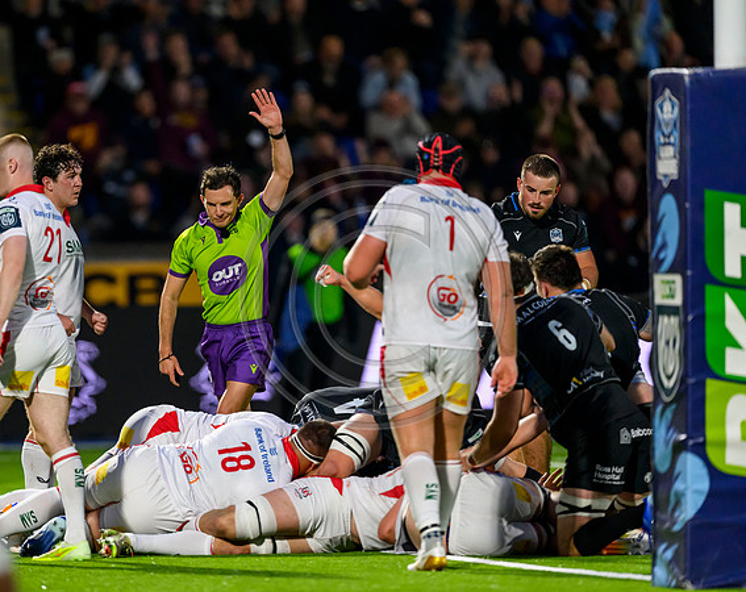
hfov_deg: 4.1
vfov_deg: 3.2
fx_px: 10524
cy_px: 316
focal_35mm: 478
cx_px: 272
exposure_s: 1/1600
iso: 4000
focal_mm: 400
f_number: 3.2
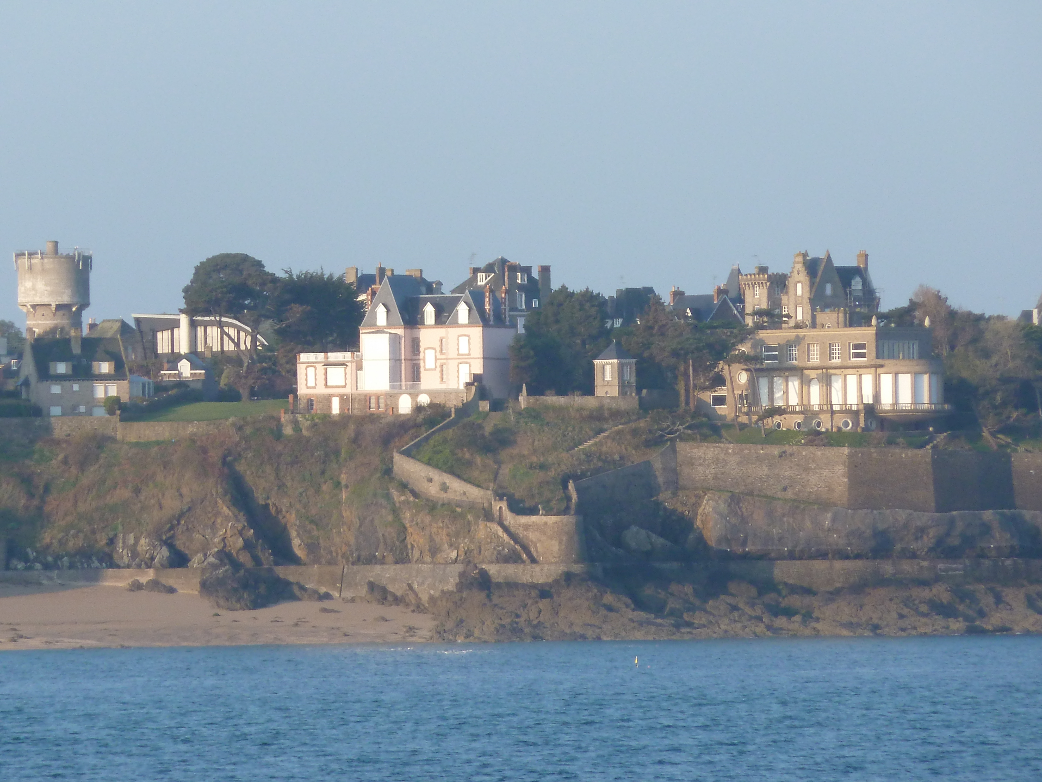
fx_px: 12011
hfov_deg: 5.0
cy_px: 391
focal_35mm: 399
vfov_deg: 3.7
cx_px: 521
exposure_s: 1/320
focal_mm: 49.2
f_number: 4.9
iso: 160
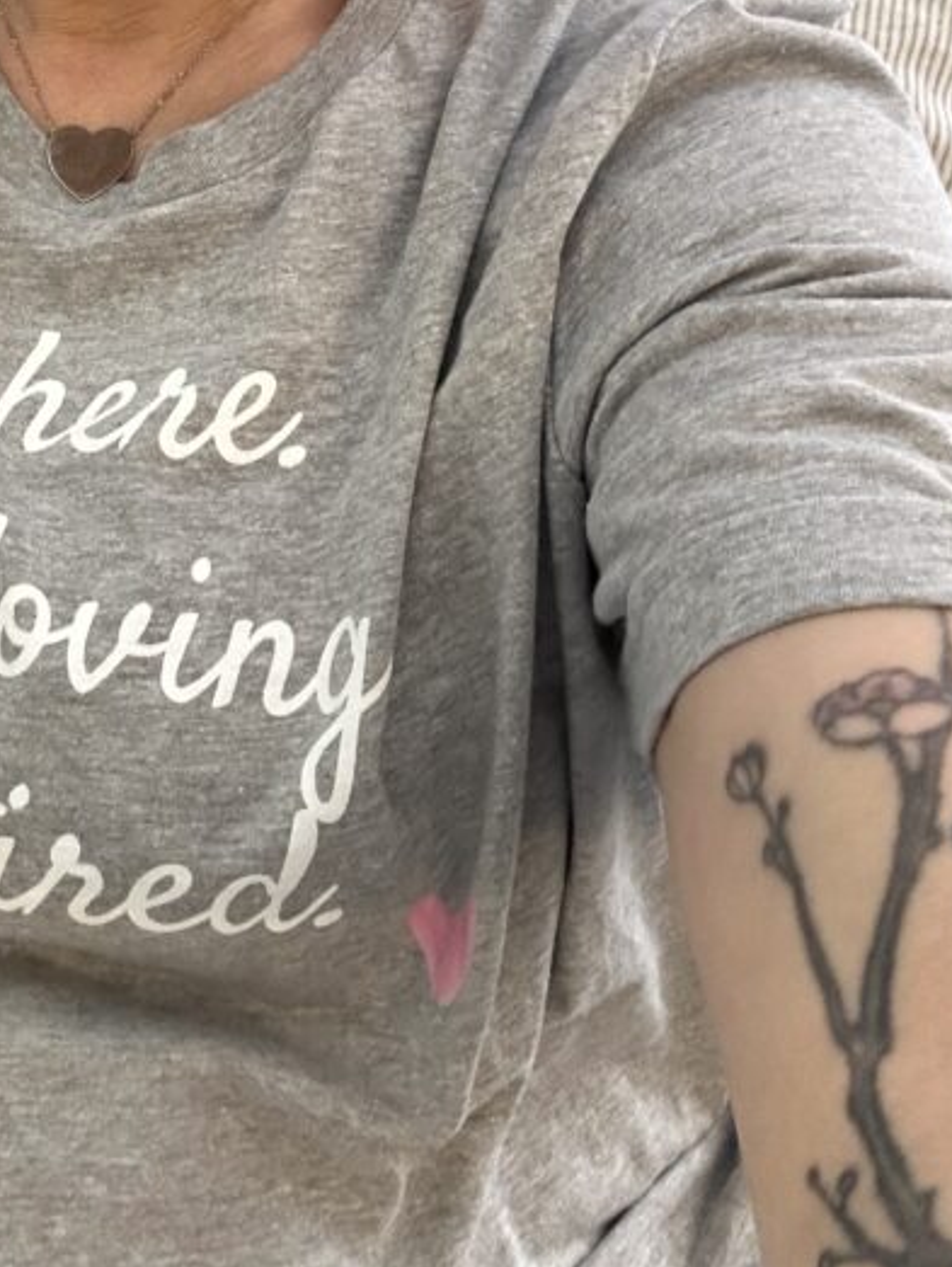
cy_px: 34
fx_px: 1648
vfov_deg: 38.0
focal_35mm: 45
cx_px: 48
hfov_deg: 30.4
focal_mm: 2.69
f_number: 1.9
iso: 320
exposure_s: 1/40
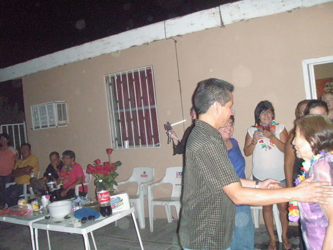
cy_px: 125
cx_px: 166
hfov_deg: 49.0
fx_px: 366
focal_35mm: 38
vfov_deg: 37.7
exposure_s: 1/30
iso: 640
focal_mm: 6.7
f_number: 3.5
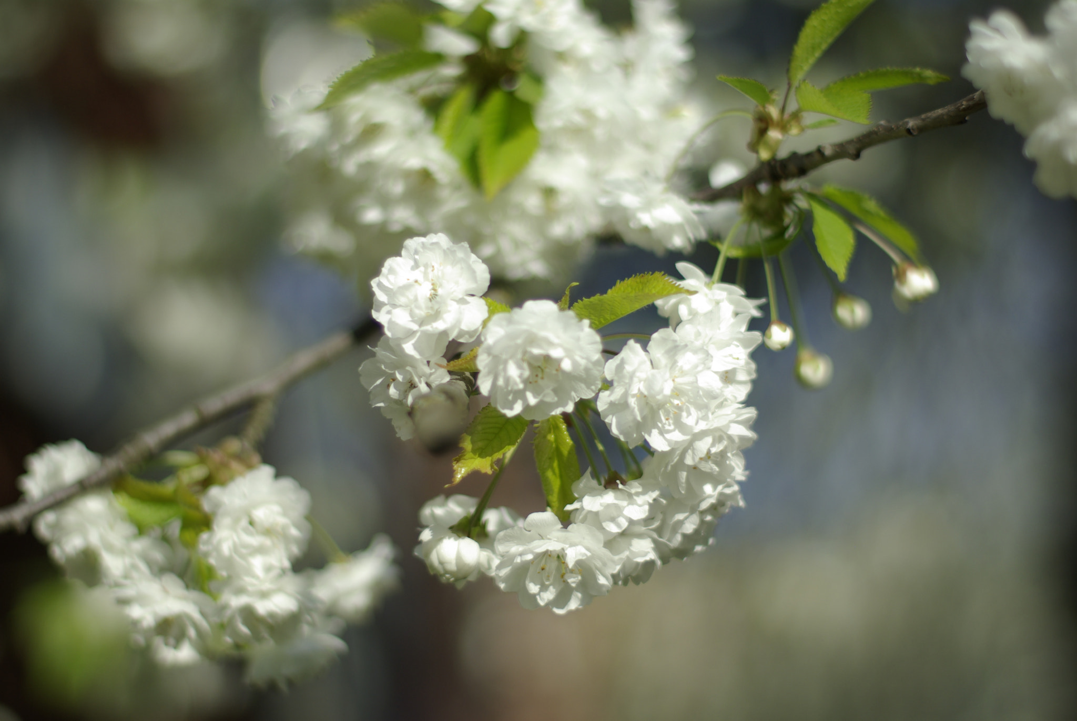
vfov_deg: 18.2
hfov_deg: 27.0
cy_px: 360
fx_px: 2246
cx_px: 538
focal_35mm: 75
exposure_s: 1/4000
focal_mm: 50
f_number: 2.4
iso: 100
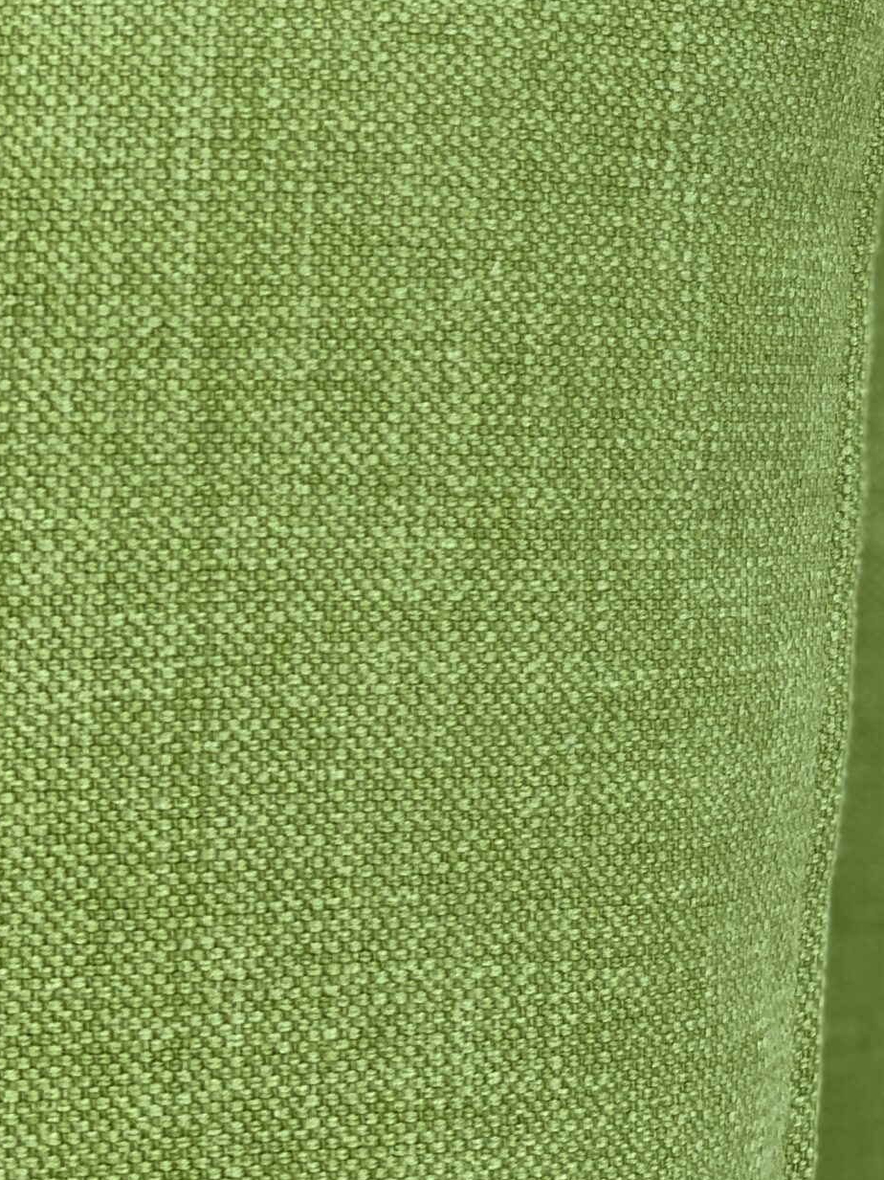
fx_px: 3679
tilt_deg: -17.1
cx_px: 863
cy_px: 120
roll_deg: +1.2
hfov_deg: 13.5
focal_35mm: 108
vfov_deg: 17.9
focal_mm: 6
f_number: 2
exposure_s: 1/254
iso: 20
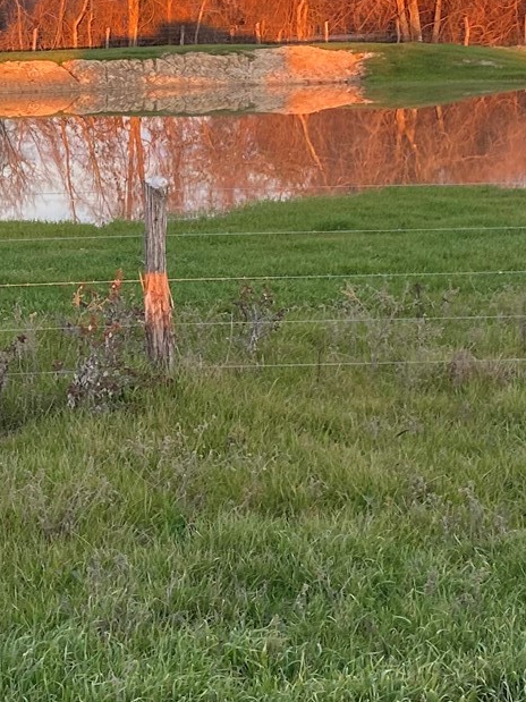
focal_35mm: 86
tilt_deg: -4.2
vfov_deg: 22.5
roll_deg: +0.7
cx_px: -37
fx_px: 1743
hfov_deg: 16.7
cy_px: 160
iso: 40
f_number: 1.8
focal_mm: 4.25
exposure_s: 1/122
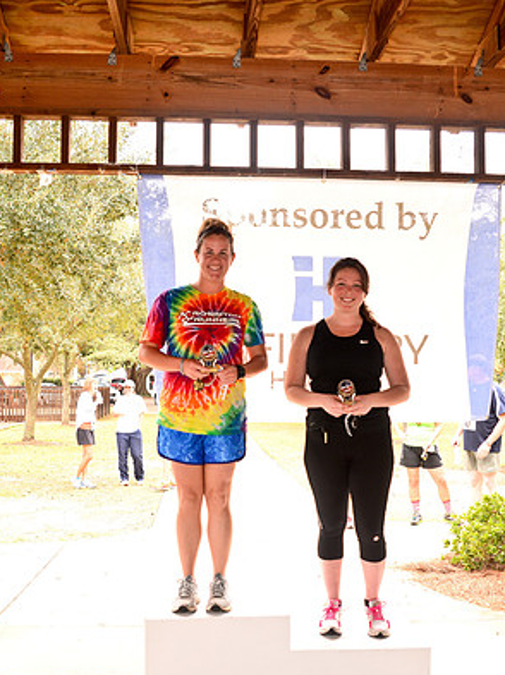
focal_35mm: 45
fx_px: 868
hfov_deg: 32.4
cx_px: 251
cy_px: 380
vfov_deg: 42.4
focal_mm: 27
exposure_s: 1/125
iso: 640
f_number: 4
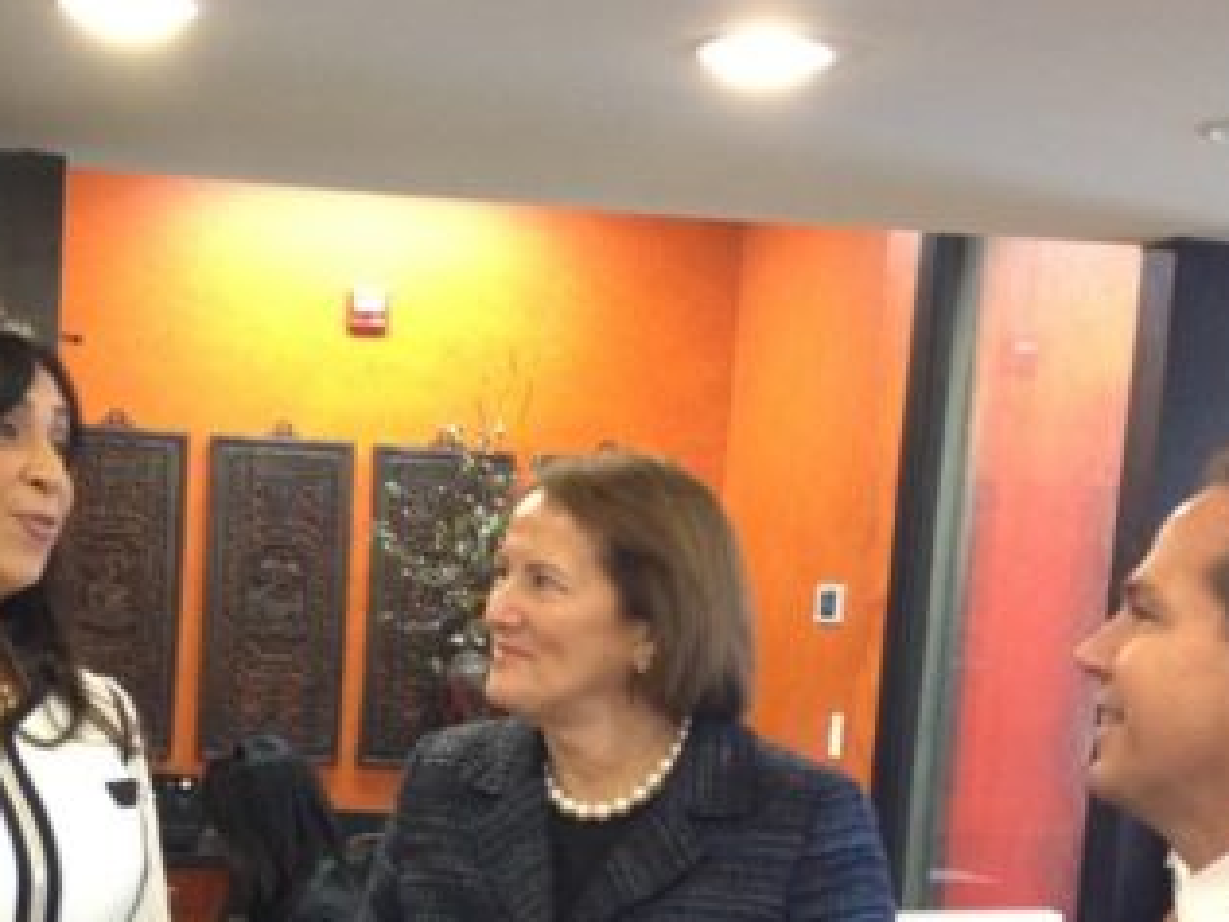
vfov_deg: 18.7
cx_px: 338
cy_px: 879
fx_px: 2734
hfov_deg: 25.1
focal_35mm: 77
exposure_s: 1/20
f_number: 2.4
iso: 250
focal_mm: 4.28
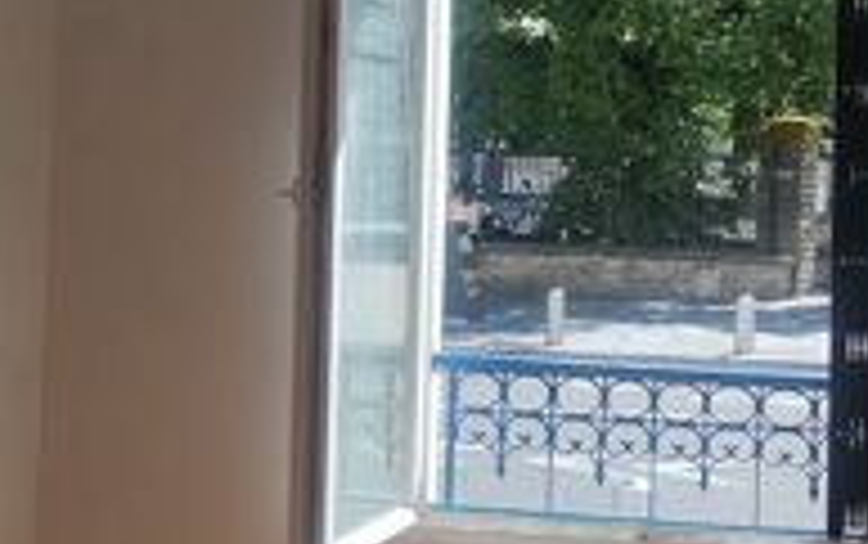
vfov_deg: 19.1
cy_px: 191
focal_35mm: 68
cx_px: 576
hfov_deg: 30.0
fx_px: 1610
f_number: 1.8
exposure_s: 1/654
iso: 50
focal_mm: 4.22
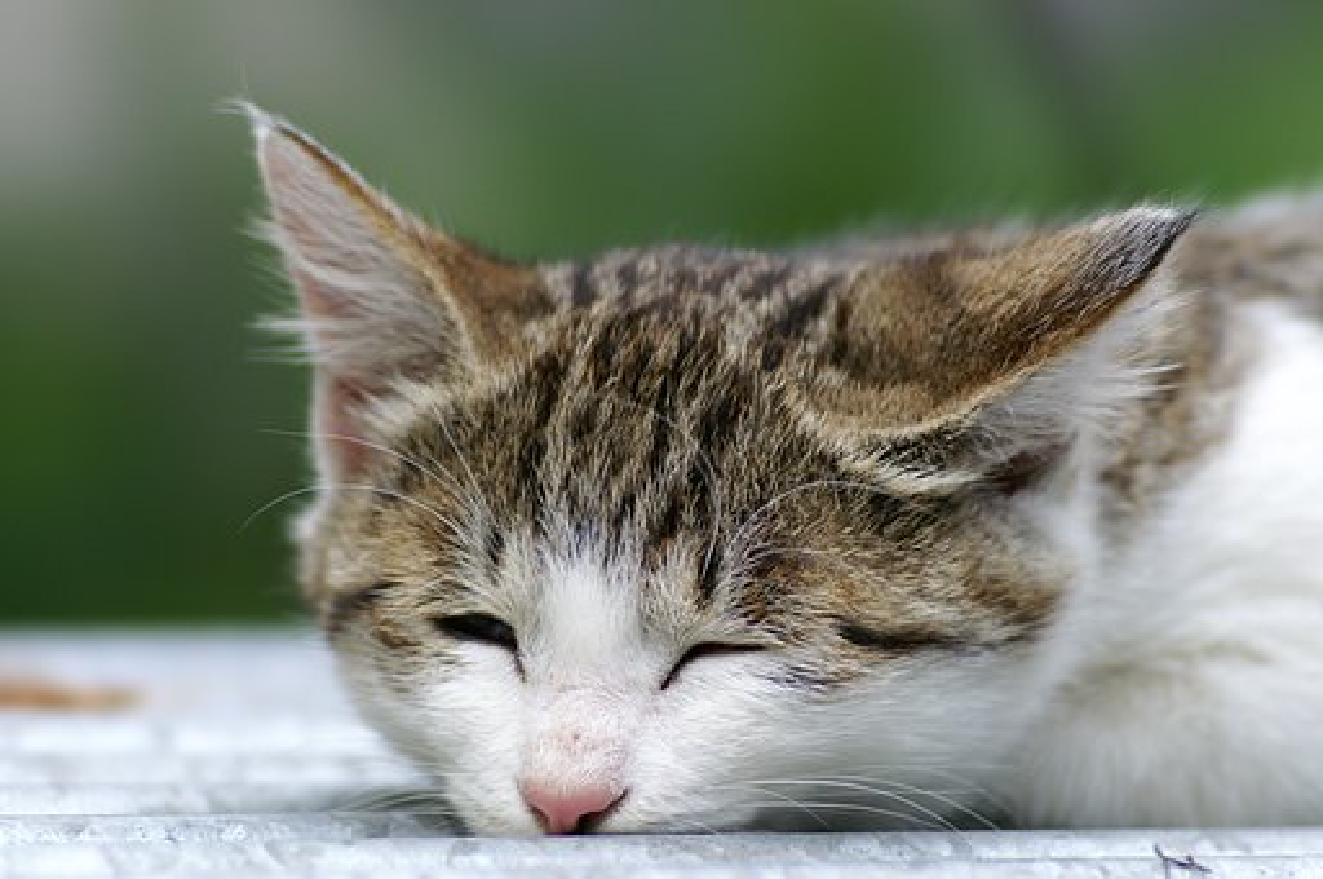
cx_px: 662
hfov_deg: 10.2
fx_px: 7432
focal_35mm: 202
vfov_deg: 6.8
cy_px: 440
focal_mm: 135
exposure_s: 1/750
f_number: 4.5
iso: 400
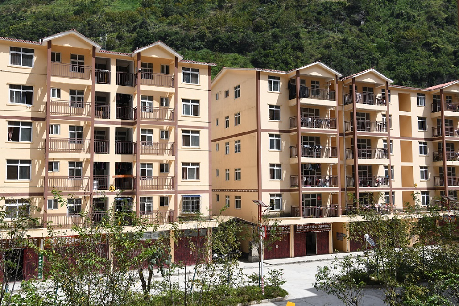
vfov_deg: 36.9
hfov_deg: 53.1
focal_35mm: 36
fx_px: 459
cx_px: 230
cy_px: 153
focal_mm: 36
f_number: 13
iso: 200
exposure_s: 1/200
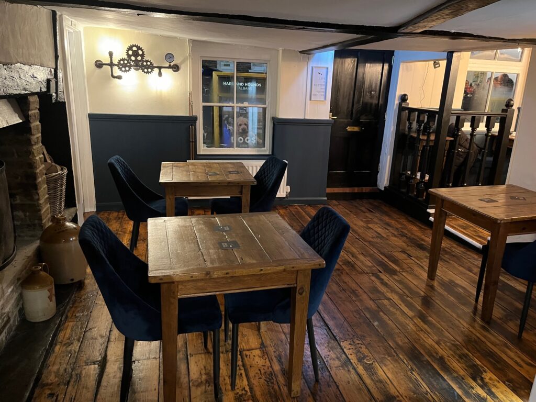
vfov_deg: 53.1
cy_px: 201
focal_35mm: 26
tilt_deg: -16.5
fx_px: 403
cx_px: 268
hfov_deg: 67.3
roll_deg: -2.7
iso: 500
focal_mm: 5.1
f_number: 1.6
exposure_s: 1/25
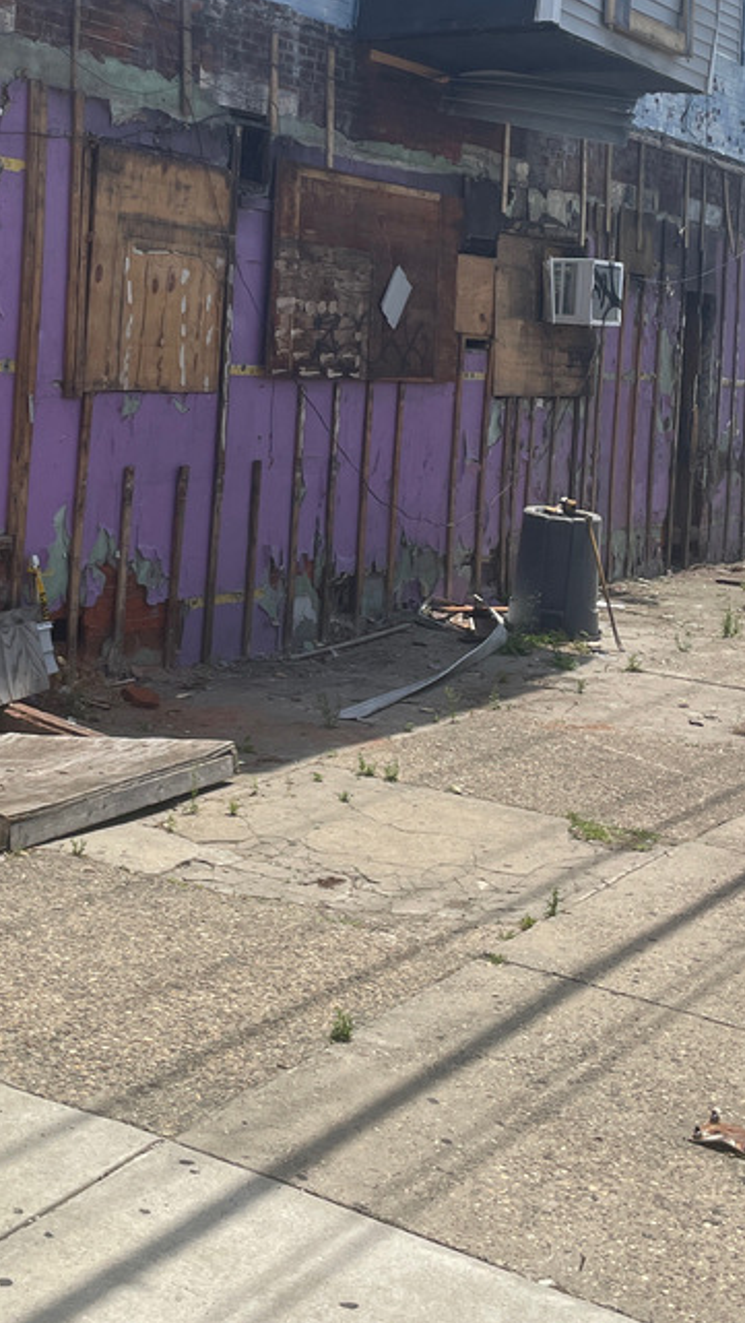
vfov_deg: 38.4
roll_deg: -3.0
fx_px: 1860
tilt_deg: +0.1
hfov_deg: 22.5
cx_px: 196
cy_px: 380
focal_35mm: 53
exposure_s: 1/5051
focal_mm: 4.2
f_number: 1.6
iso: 50
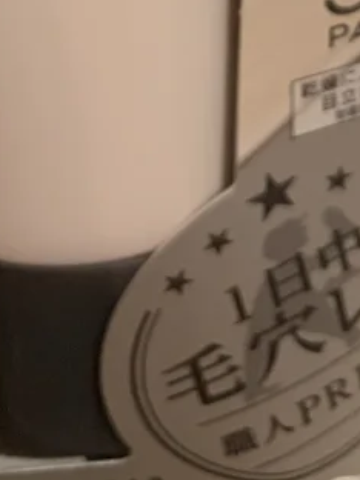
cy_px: -523
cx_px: 54
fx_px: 1664
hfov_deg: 12.3
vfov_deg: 13.6
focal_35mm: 120
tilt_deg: -65.6
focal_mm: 4.25
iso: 125
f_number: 1.8
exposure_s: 1/60
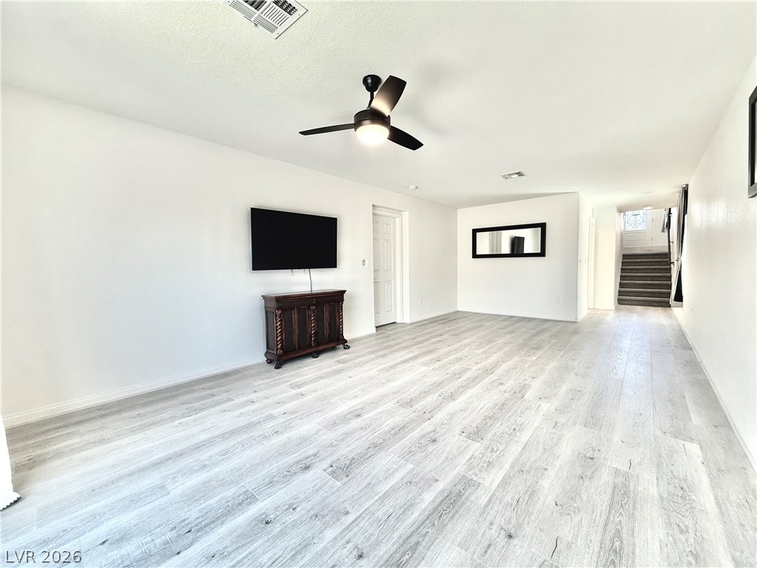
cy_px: 284
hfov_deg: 102.1
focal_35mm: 14
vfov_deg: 85.7
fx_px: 306
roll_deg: +0.5
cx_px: 378
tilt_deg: -3.3
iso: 200
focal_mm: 2.22
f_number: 2.2
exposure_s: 1/120
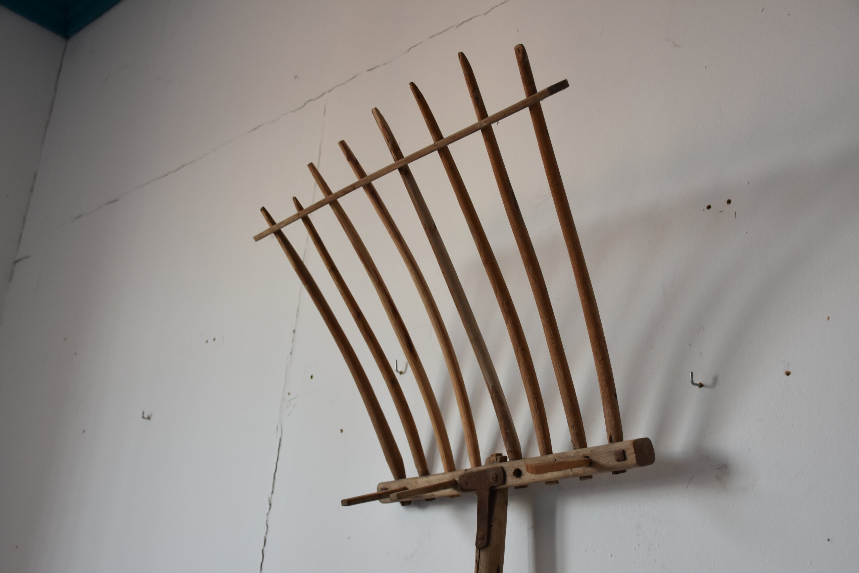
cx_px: 430
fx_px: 966
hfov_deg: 47.9
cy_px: 286
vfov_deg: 33.0
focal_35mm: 40
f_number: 5.6
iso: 800
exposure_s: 1/125
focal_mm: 27
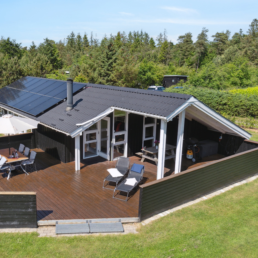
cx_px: 90
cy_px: 128
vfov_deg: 47.2
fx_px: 295
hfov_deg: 46.6
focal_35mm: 35
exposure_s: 1/500
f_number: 8
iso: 200
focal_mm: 18
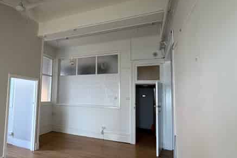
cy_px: 84
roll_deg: -1.6
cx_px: 83
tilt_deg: +4.4
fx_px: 145
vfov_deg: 57.2
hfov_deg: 76.6
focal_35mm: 22
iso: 320
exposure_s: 1/77
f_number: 2.2
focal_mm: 2.22
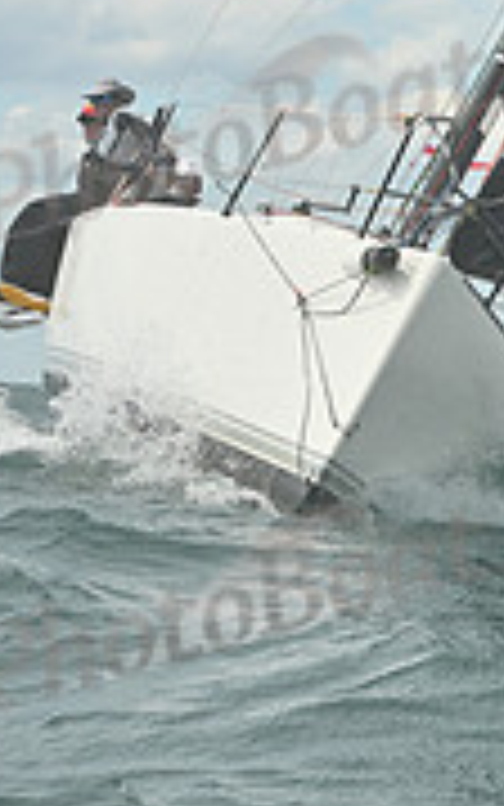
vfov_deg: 9.1
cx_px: 842
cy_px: 299
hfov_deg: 5.6
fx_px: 5073
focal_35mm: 231
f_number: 10
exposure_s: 1/1250
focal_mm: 70
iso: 320
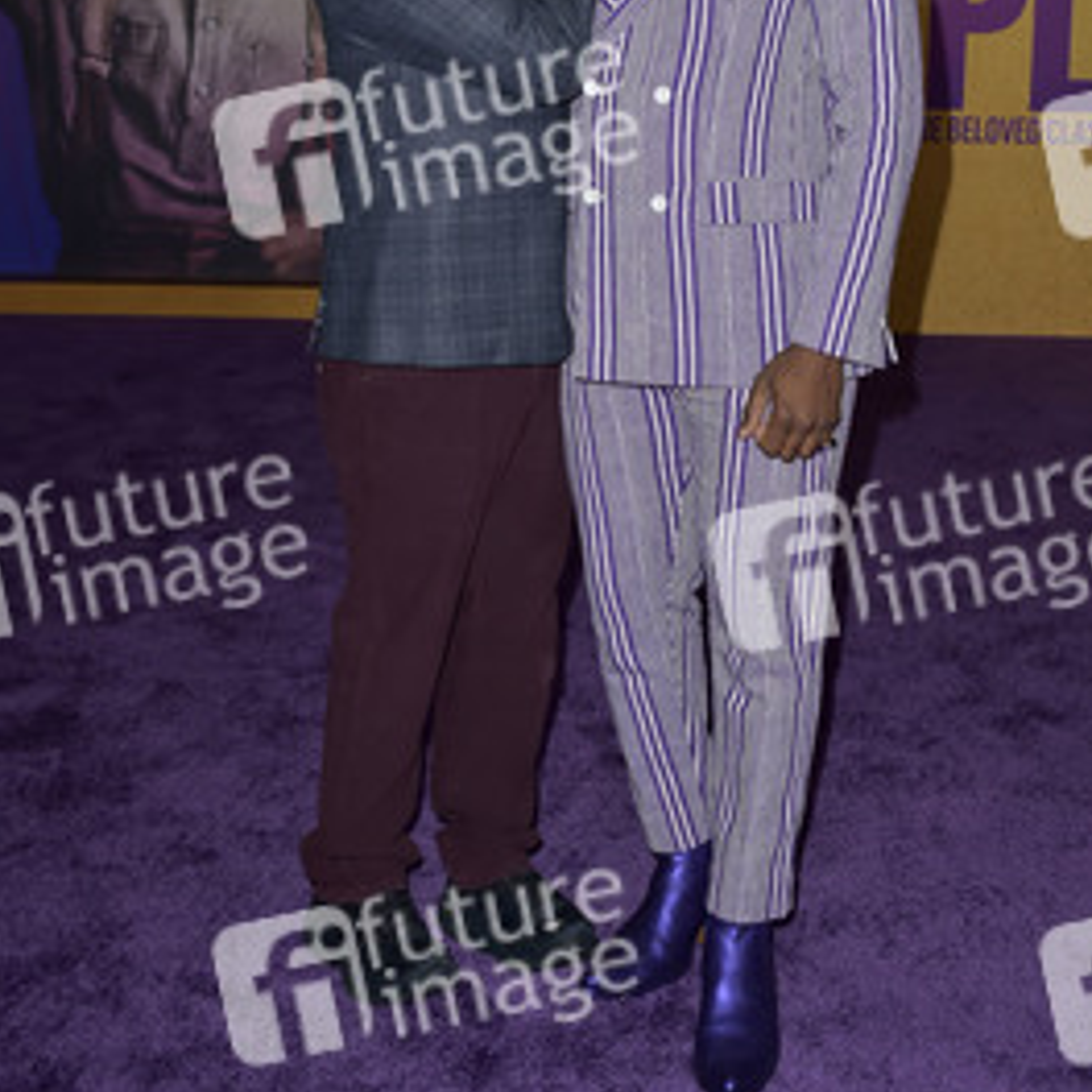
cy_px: 347
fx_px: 1749
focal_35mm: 49
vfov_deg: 34.3
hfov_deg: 34.7
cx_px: 548
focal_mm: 38
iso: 320
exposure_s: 1/250
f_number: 6.3
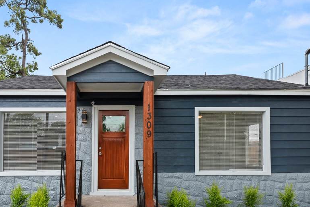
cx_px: 126
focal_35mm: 25
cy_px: 152
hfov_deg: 70.8
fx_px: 215
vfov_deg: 49.5
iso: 250
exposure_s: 1/125
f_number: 9
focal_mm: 15
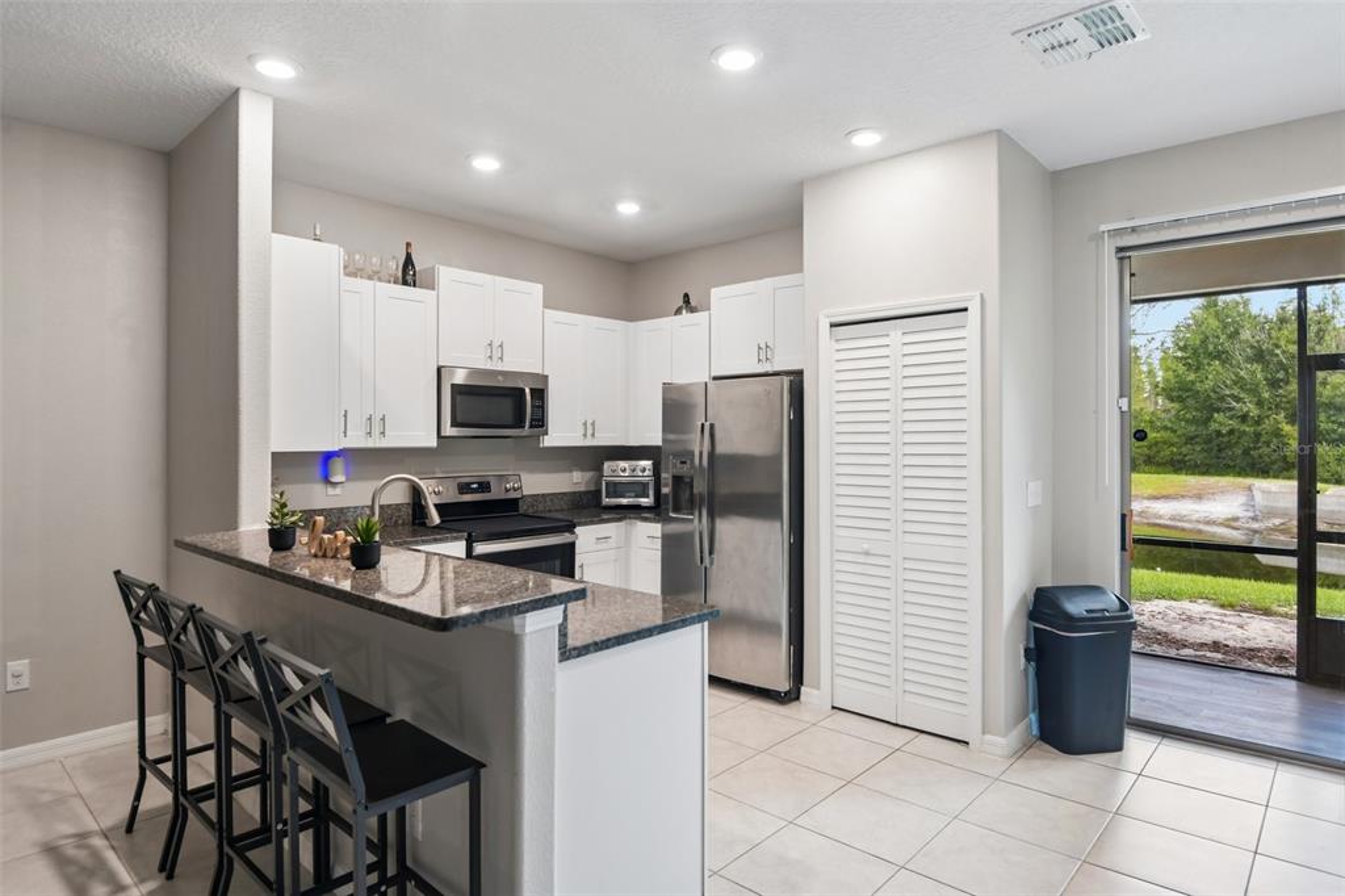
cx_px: 672
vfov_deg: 64.5
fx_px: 710
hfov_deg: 86.9
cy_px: 448
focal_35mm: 19
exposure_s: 1/10
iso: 400
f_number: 7.1
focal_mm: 19
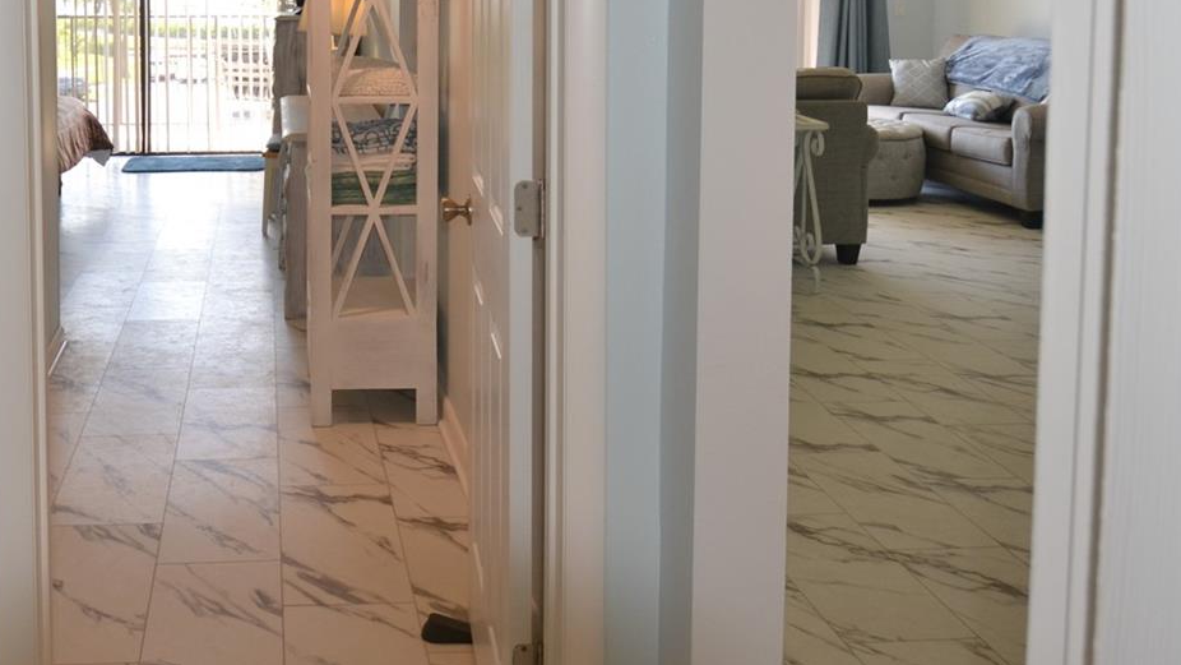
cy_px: 42
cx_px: 338
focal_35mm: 38
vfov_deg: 29.6
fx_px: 1190
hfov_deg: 51.2
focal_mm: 14
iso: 320
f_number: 4
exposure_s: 1/125
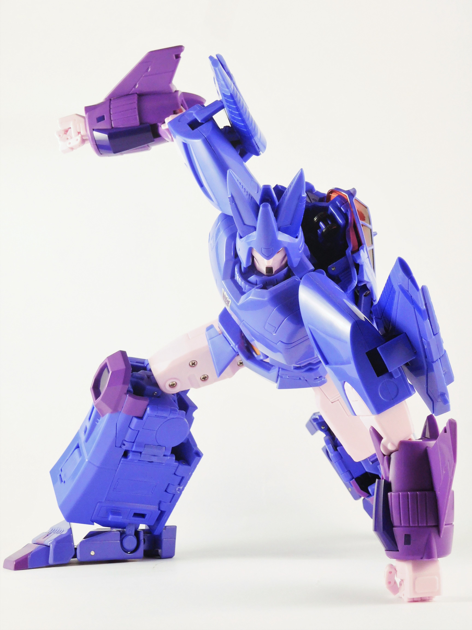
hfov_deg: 23.7
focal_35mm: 62
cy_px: 315
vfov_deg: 31.2
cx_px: 236
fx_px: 1127
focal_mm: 11.1
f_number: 4.4
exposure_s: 1/100
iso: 400
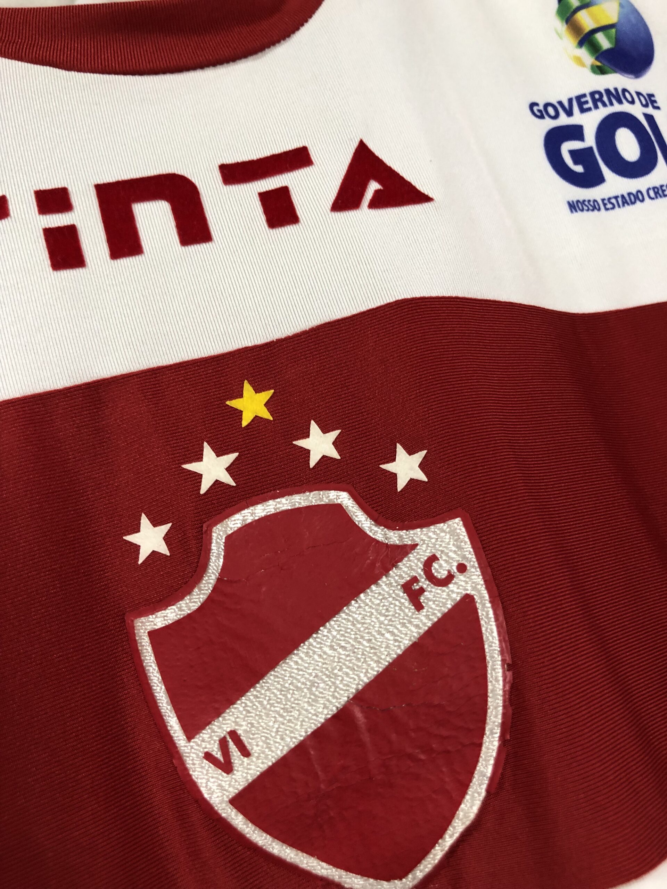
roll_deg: +17.8
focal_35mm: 28
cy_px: 444
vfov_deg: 63.4
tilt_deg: +12.3
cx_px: 334
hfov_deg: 49.7
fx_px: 719
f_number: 1.8
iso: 40
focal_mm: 3.99
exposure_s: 1/17
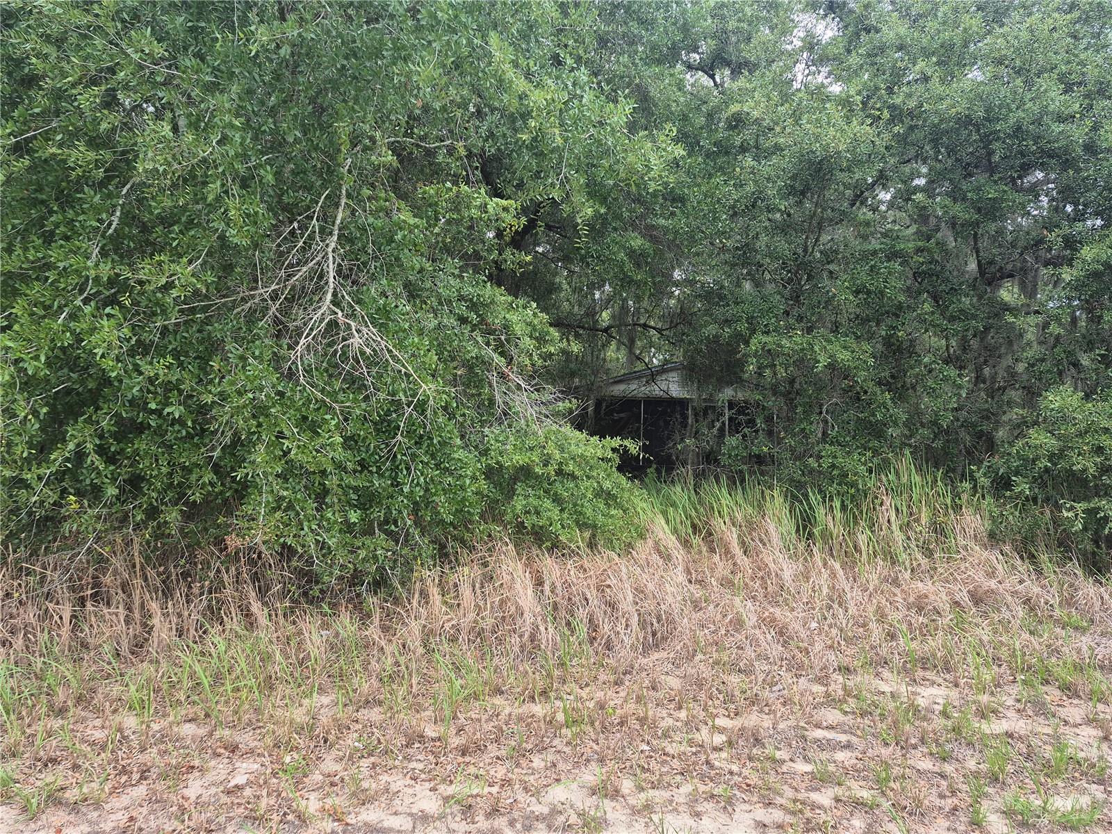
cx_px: 556
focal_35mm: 23
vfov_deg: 58.9
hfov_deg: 73.9
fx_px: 739
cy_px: 417
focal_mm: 5.4
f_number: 1.8
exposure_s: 1/540
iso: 25
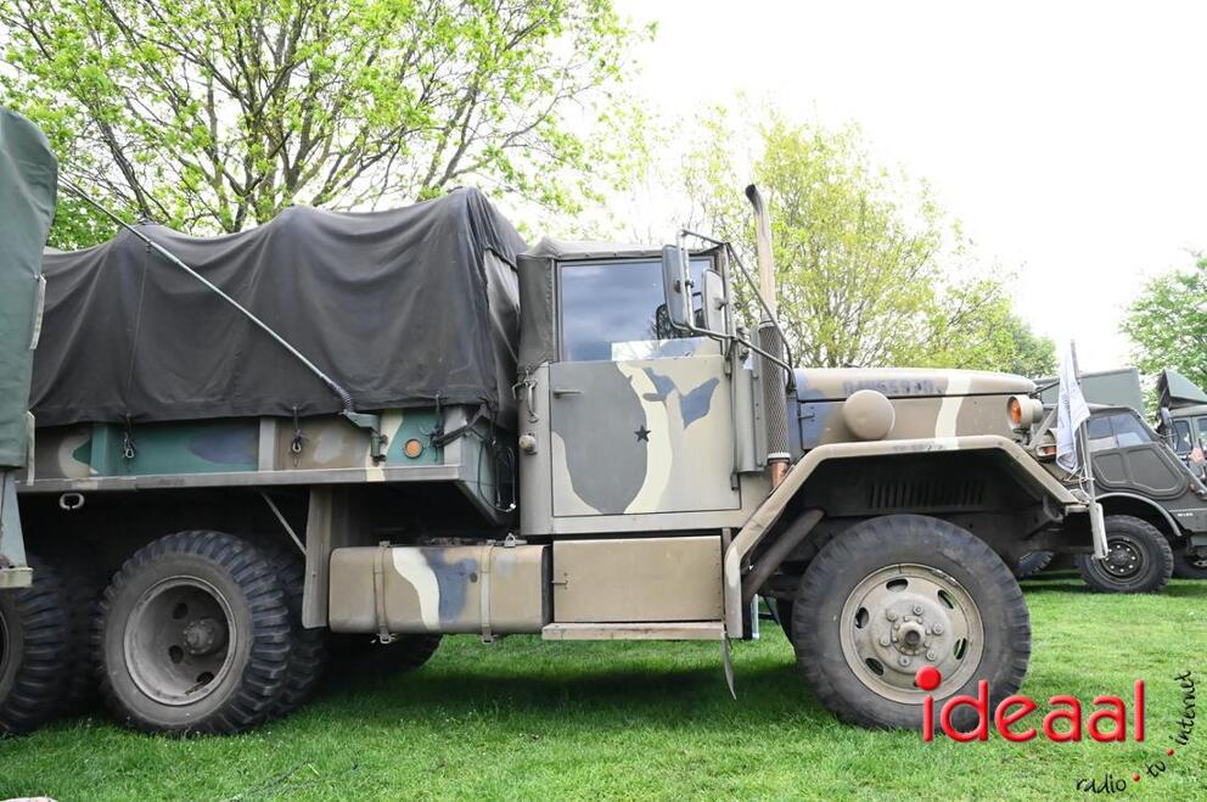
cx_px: 604
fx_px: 804
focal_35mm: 24
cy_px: 401
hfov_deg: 73.8
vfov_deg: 53.0
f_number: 14
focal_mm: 24
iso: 12800
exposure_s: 1/800
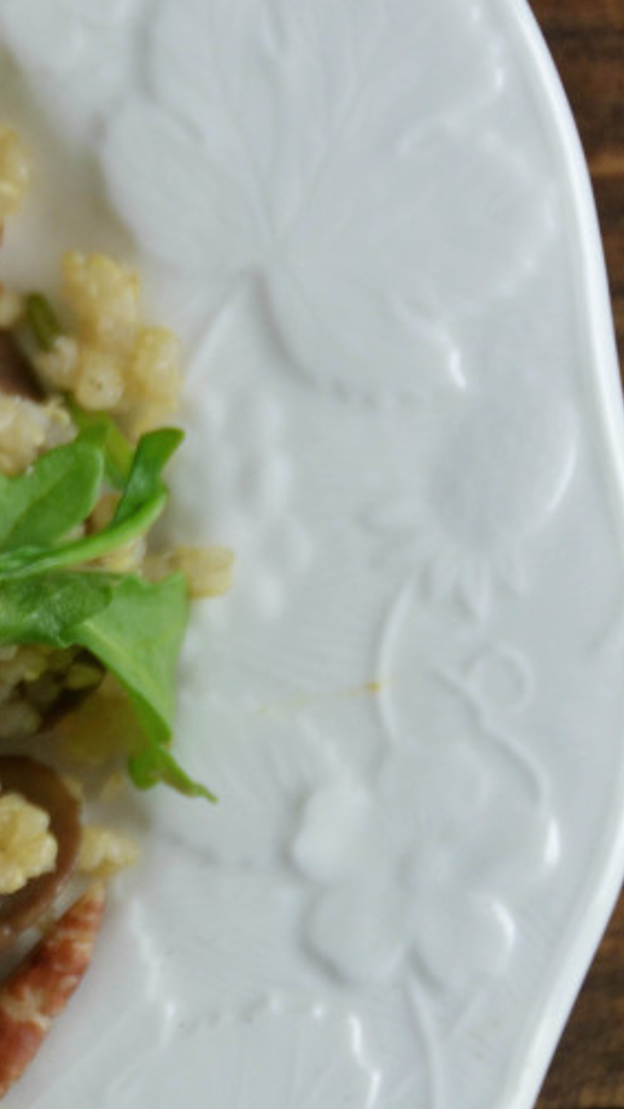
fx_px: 9854
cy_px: 593
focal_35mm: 335
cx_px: -419
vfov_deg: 6.4
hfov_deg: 3.6
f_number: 5.6
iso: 800
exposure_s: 1/60
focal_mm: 105
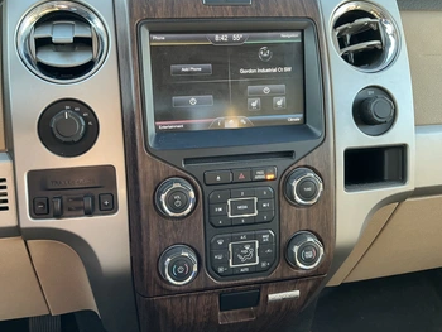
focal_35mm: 32
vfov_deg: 44.2
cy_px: 153
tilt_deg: -20.6
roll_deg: +0.5
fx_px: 409
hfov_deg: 56.7
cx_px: 197
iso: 64
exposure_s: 1/60
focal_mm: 3
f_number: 1.8
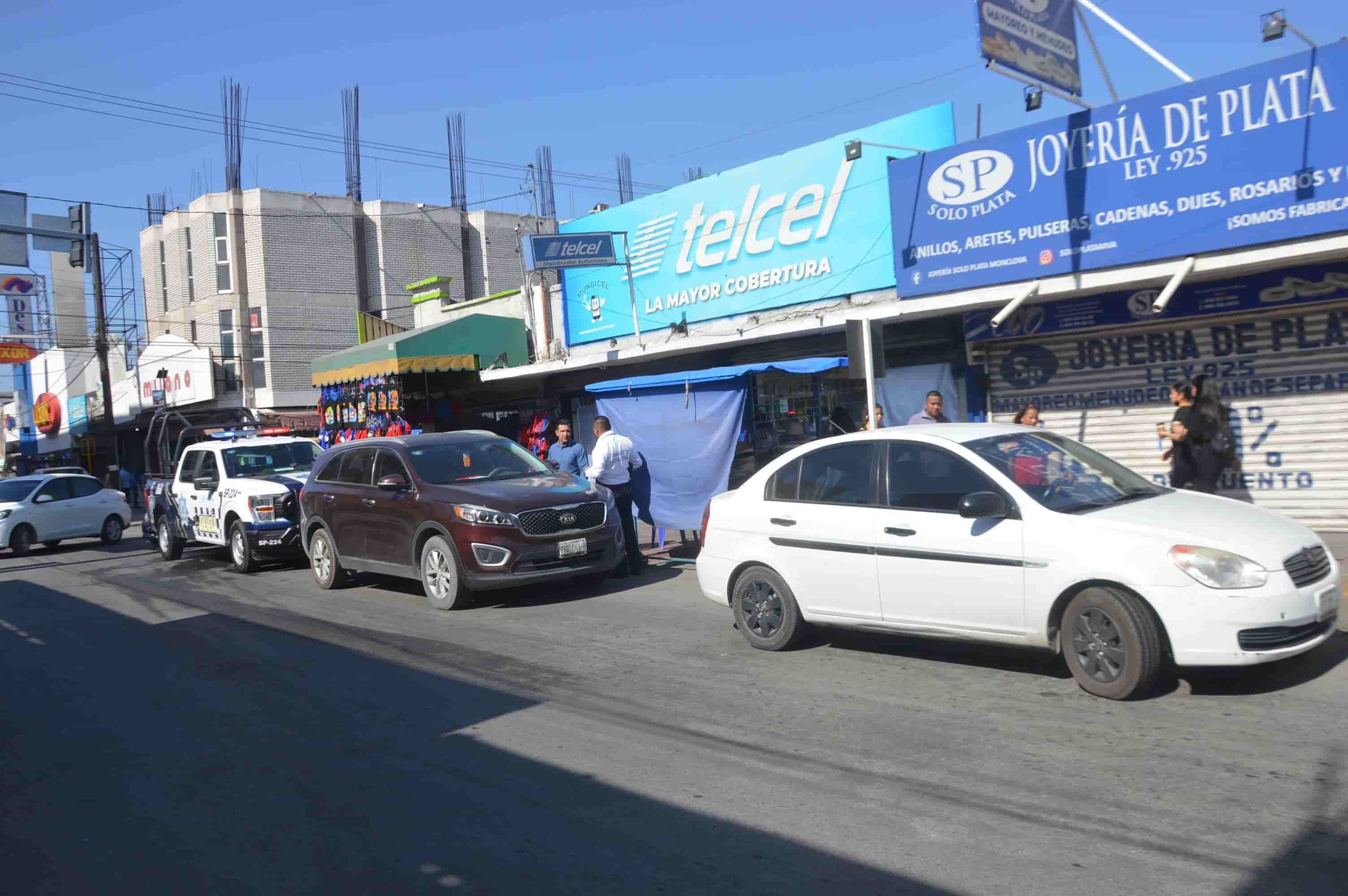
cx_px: 674
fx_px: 1964
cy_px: 448
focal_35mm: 52
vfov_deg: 25.7
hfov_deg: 37.9
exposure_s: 1/400
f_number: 10
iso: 100
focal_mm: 35
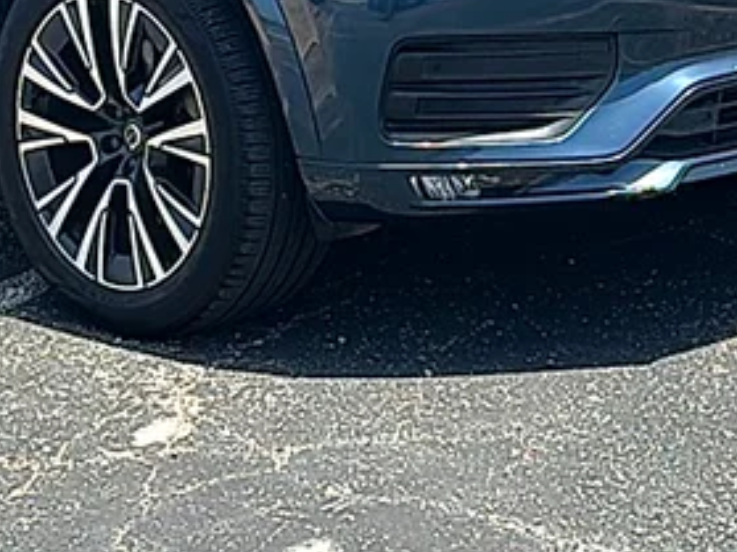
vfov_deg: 14.6
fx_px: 2086
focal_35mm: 98
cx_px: 140
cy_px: -110
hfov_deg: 19.8
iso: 80
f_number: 1.78
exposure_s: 1/3165
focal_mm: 6.86
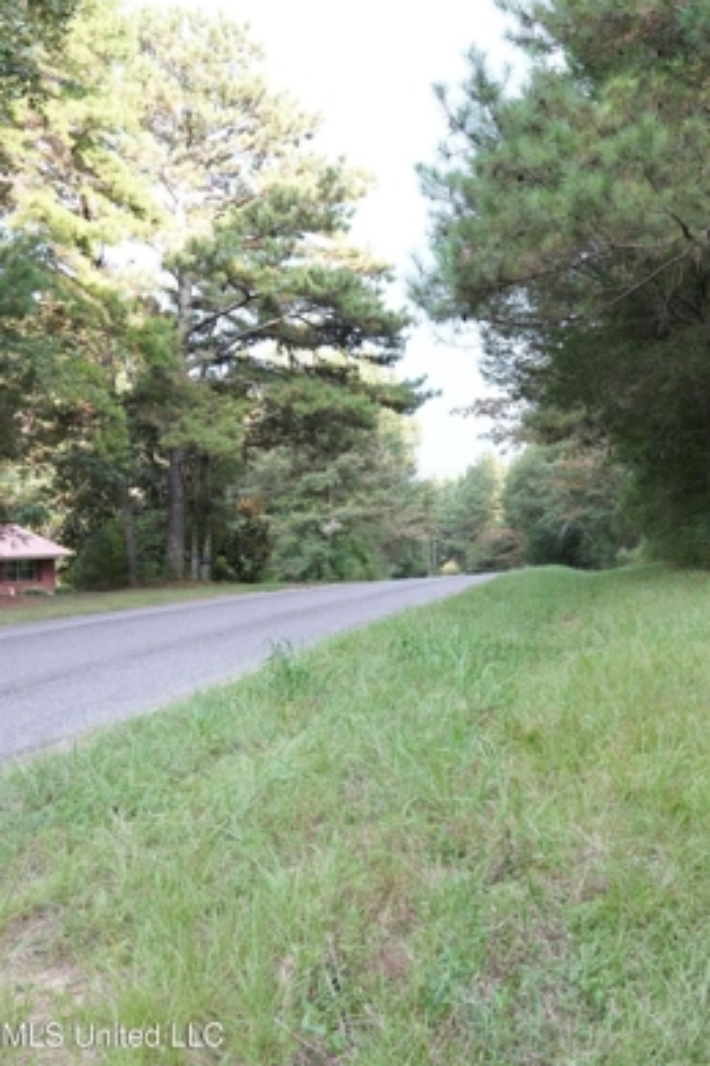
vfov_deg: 51.9
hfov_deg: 32.8
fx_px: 1095
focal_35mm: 37
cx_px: 721
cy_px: 537
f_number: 5
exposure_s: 1/100
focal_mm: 24
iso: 500
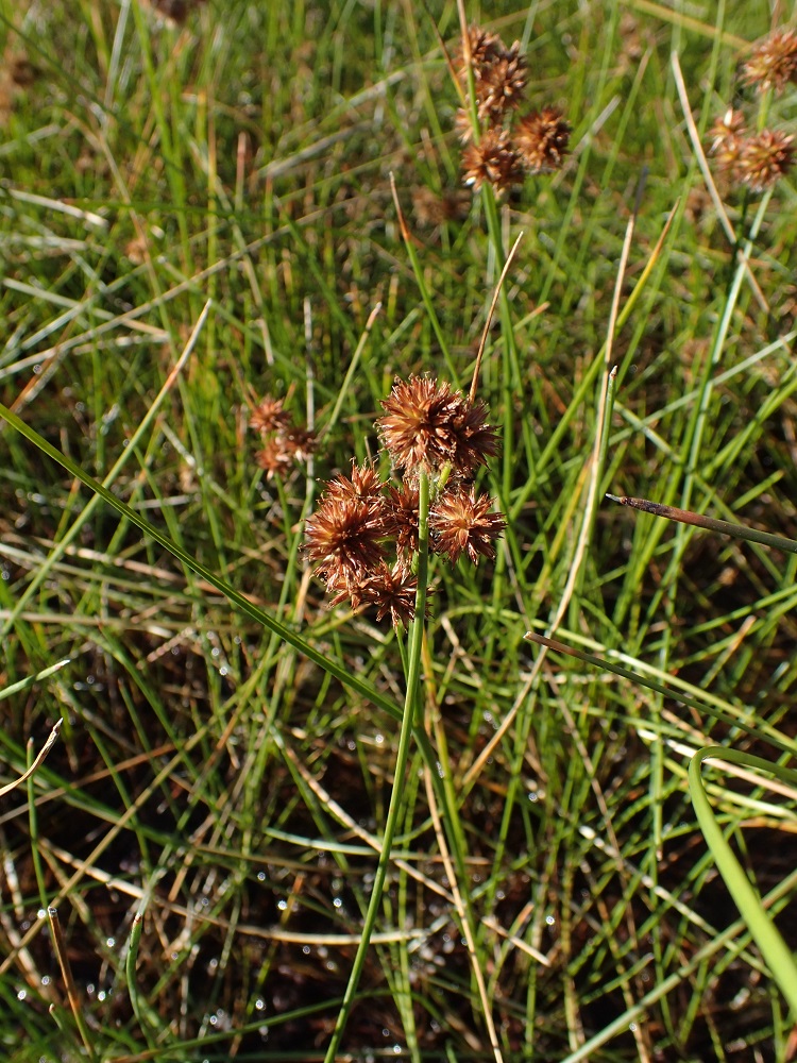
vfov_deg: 60.0
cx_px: 398
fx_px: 921
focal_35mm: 30
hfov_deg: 46.8
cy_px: 532
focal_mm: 5.5
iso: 100
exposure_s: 1/500
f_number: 3.2
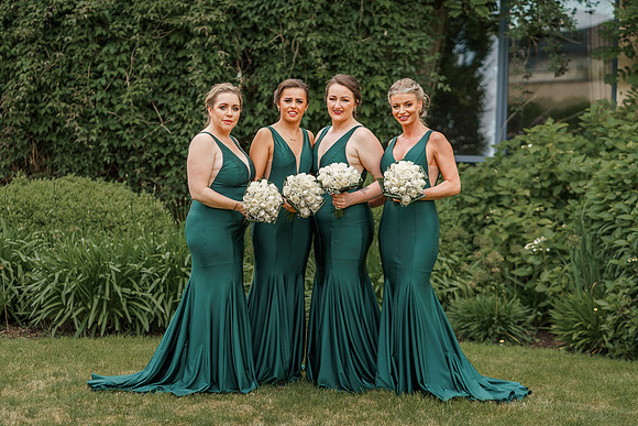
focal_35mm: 96
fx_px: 1709
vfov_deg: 14.2
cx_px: 276
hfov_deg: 21.1
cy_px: 213
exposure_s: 1/640
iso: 100
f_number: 2.8
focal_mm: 85
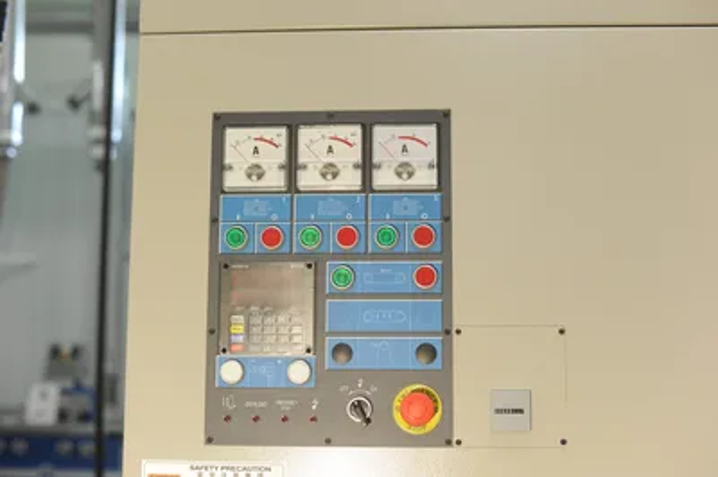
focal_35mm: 50
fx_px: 996
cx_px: 359
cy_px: 238
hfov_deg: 39.6
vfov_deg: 26.9
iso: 1000
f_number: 3.5
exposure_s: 1/250
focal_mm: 50
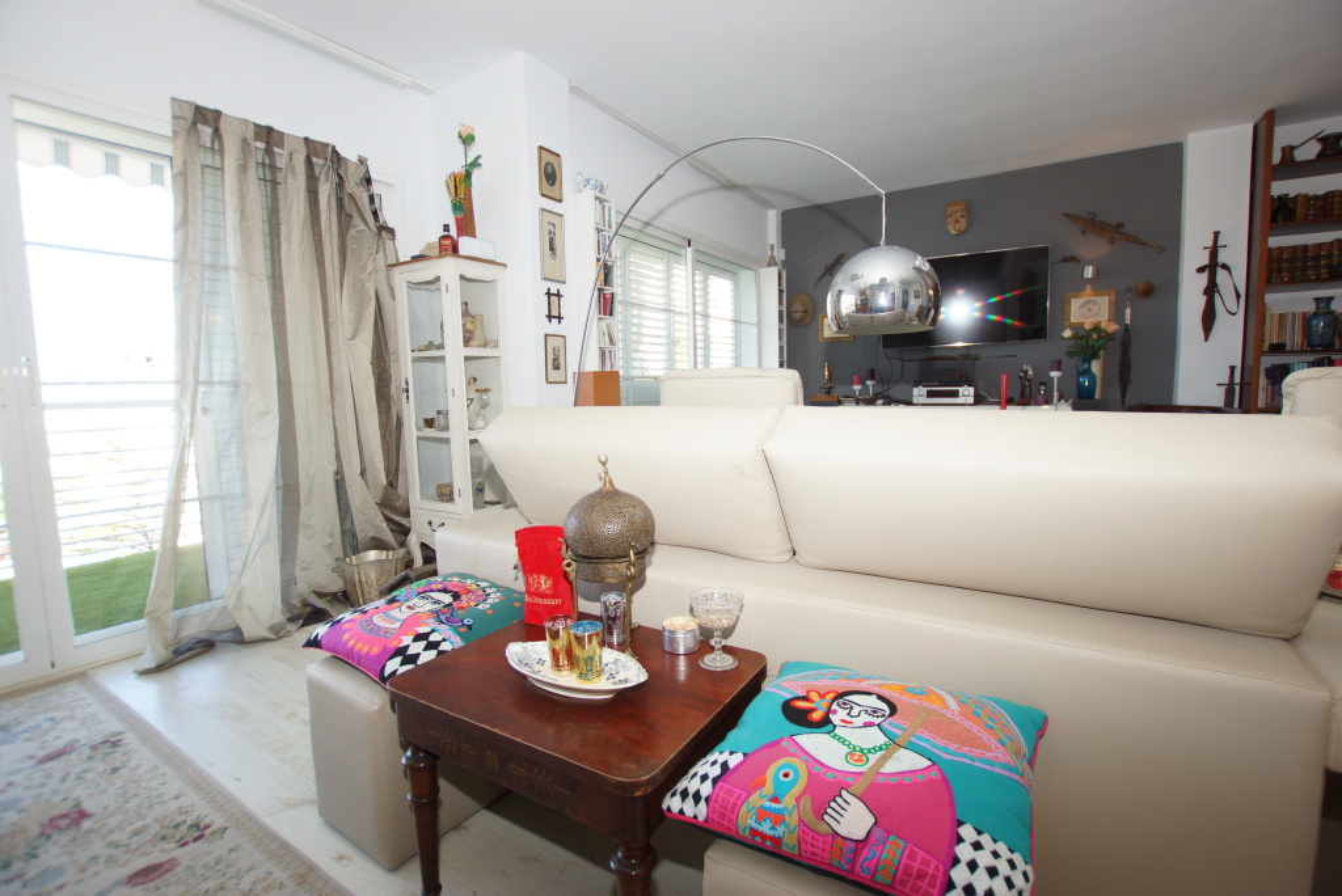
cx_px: 671
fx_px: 559
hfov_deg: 100.4
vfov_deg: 77.4
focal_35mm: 15
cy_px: 448
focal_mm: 10
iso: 100
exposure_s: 1/60
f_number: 3.5
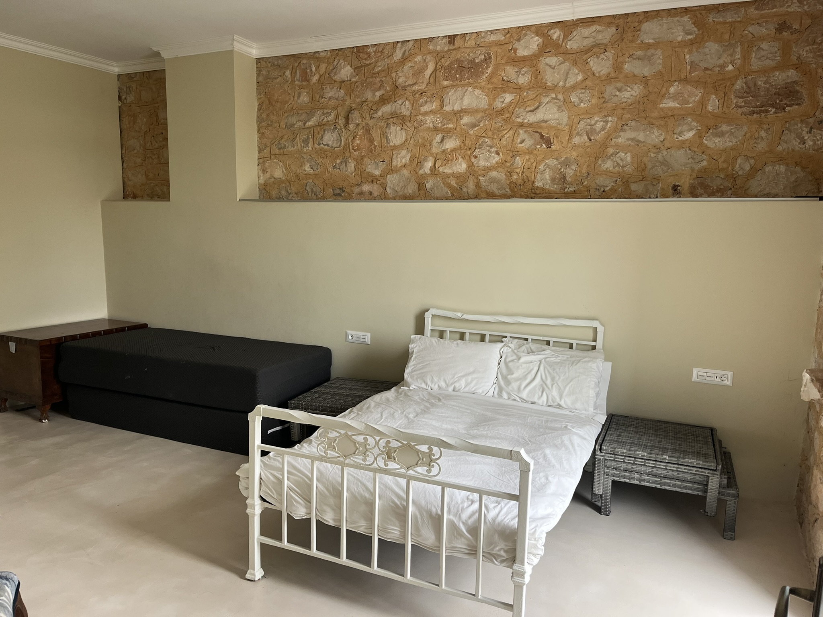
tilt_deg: -8.8
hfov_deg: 67.3
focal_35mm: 26
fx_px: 618
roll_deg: -1.0
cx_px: 412
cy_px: 308
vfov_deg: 53.1
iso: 125
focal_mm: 5.1
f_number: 1.6
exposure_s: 1/121
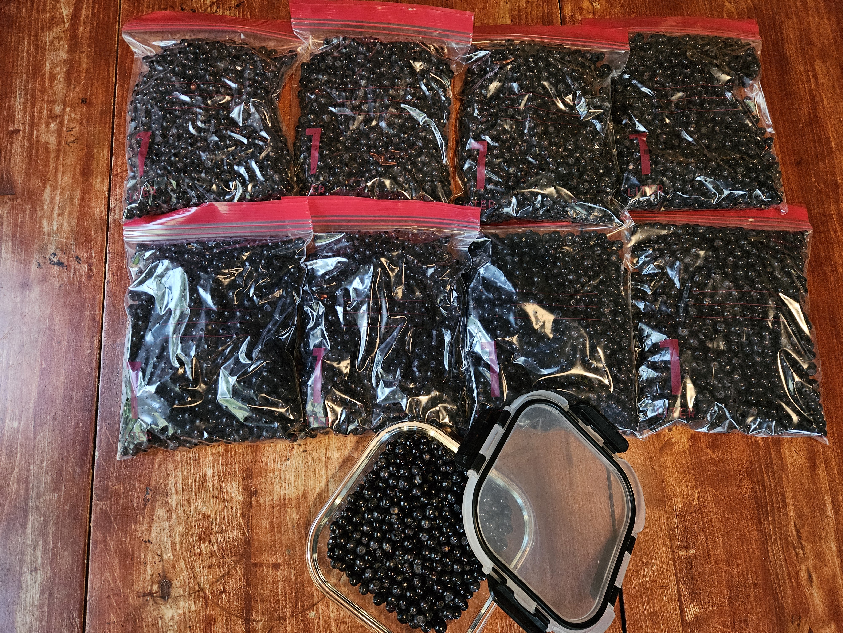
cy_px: 316
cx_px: 422
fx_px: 560
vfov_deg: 58.9
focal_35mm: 23
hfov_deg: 73.9
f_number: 1.8
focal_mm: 5.4
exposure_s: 1/100
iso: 500
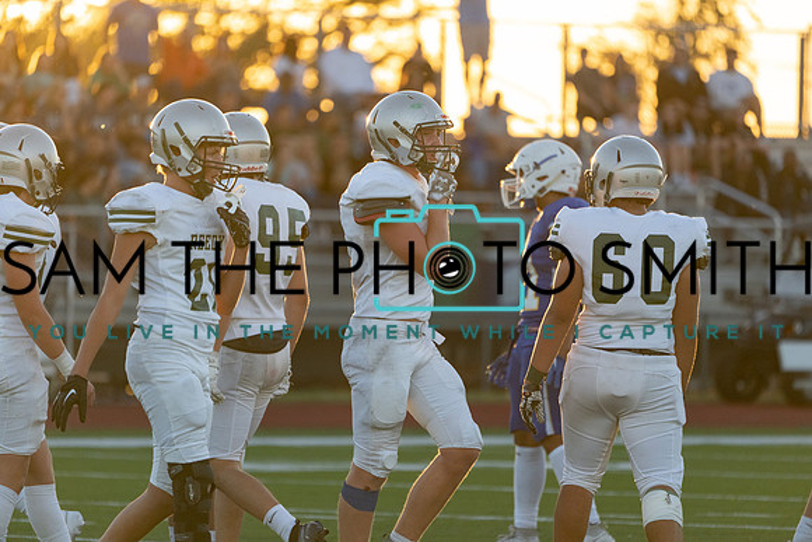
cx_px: 406
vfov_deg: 3.4
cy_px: 271
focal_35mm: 400
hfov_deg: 5.2
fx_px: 9024
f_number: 5.6
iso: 2000
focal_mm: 400
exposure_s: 1/1250
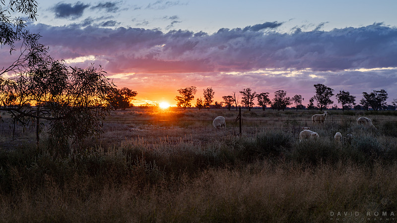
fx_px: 932
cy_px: 100
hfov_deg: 24.0
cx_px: 196
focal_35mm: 89
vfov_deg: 13.7
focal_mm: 75
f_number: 10
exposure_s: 1/50
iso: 100
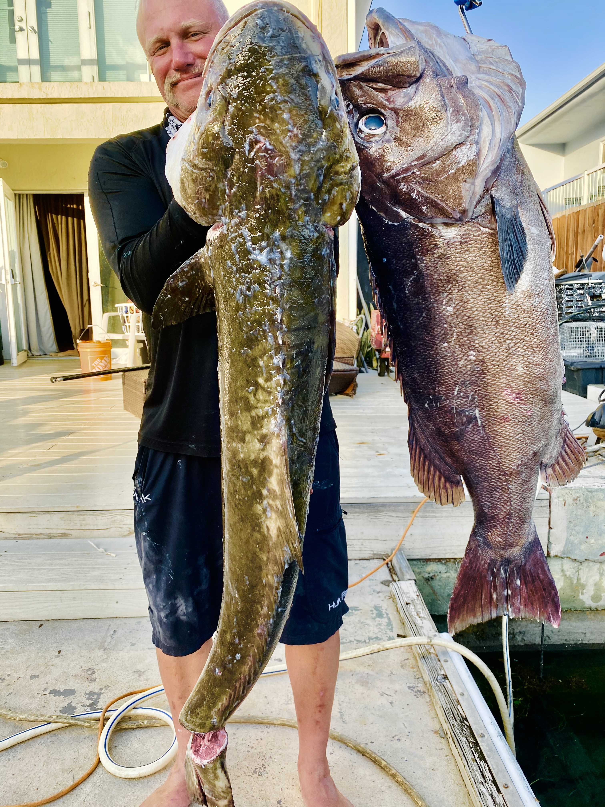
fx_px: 606
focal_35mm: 26
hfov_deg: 53.1
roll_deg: +0.1
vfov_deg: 67.3
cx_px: 302
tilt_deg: -7.5
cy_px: 404
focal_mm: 4.25
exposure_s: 1/382
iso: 32
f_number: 1.8
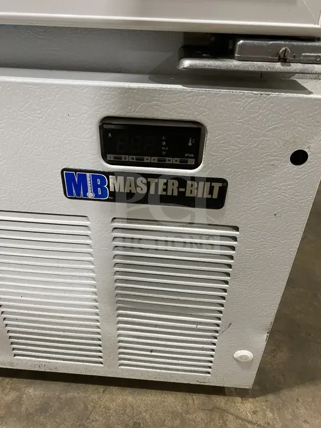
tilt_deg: -31.8
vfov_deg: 67.3
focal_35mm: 26
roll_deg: -2.8
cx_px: 160
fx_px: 321
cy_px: 214
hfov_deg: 53.1
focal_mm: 4.25
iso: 250
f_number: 1.8
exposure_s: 1/60
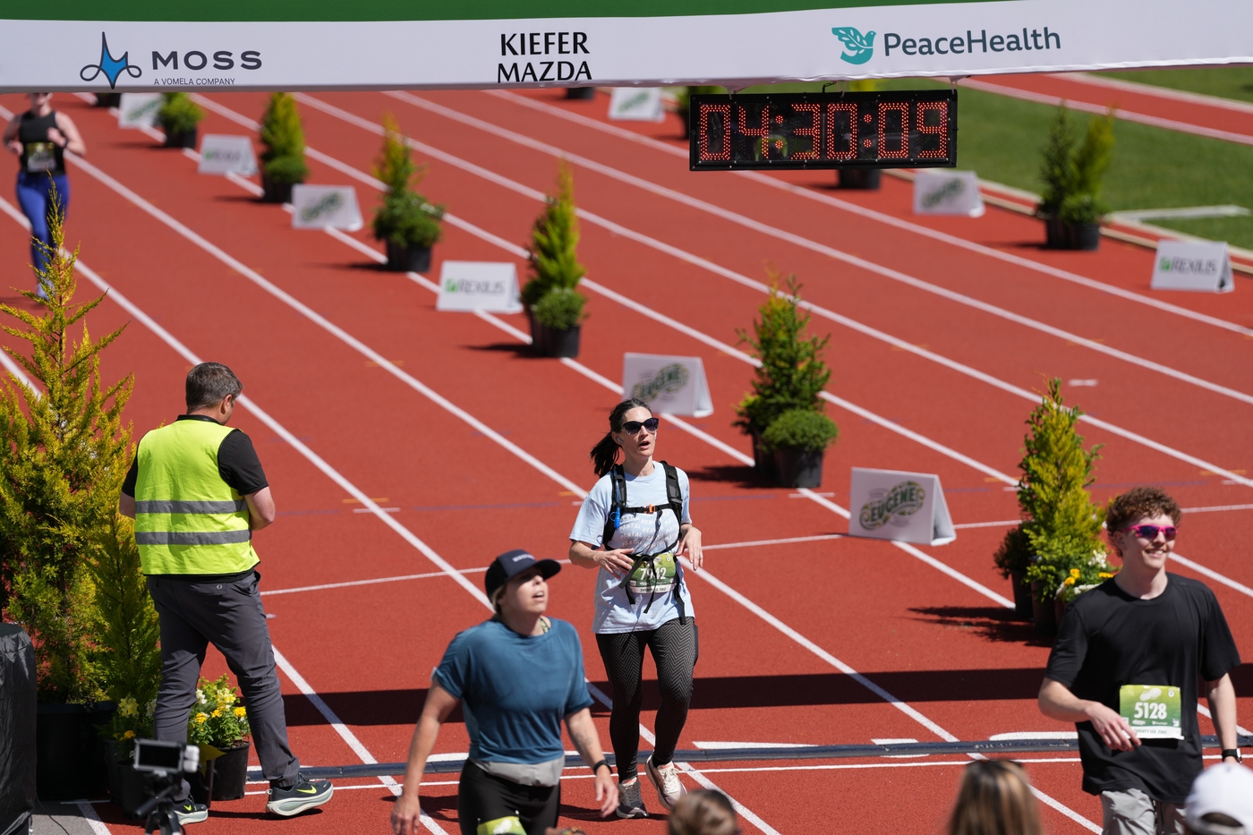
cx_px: 626
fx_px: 6960
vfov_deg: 6.9
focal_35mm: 200
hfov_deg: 10.3
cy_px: 418
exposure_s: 1/2000
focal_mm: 200
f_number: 3.5
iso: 100
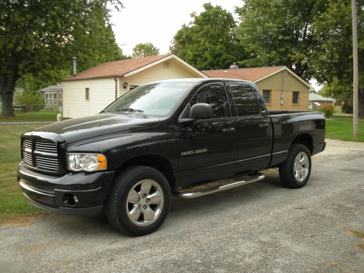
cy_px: 136
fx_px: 368
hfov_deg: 52.6
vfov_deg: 40.7
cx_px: 182
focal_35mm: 35
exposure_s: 1/21.3
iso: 50
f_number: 2.8
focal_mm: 5.8
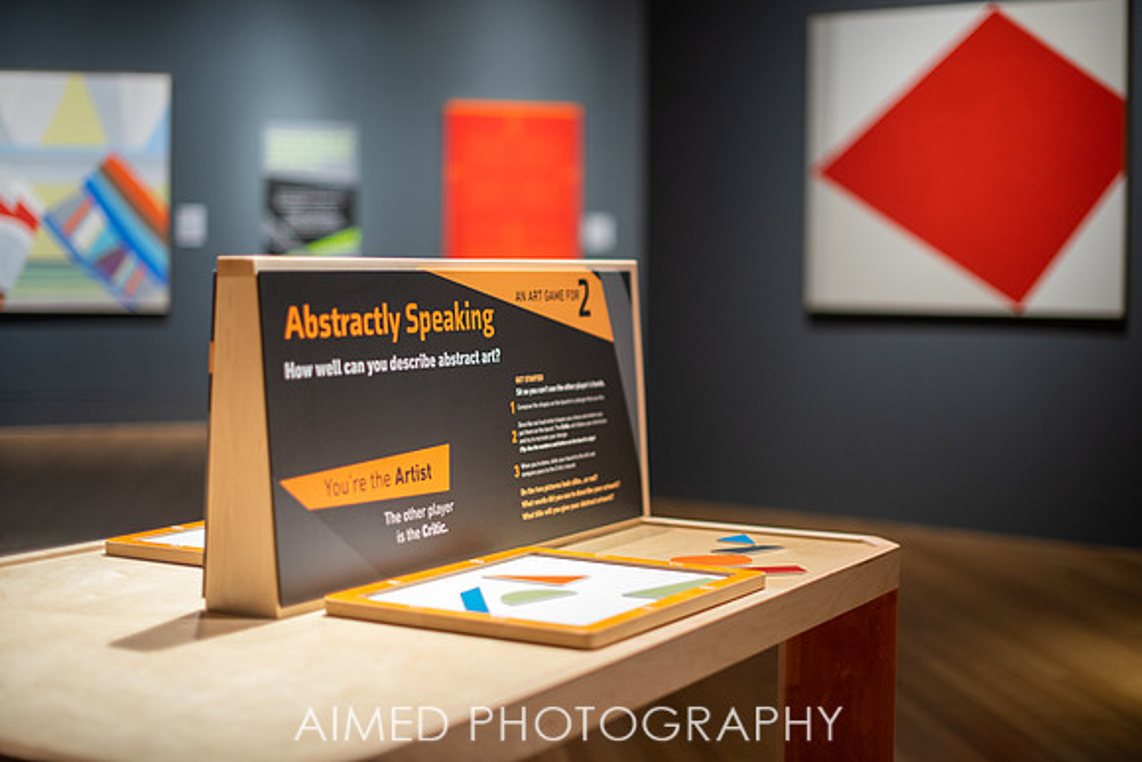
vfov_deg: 26.0
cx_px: 594
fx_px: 1649
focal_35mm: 52
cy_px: 366
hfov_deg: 38.2
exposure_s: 1/125
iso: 500
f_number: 1.4
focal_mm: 50
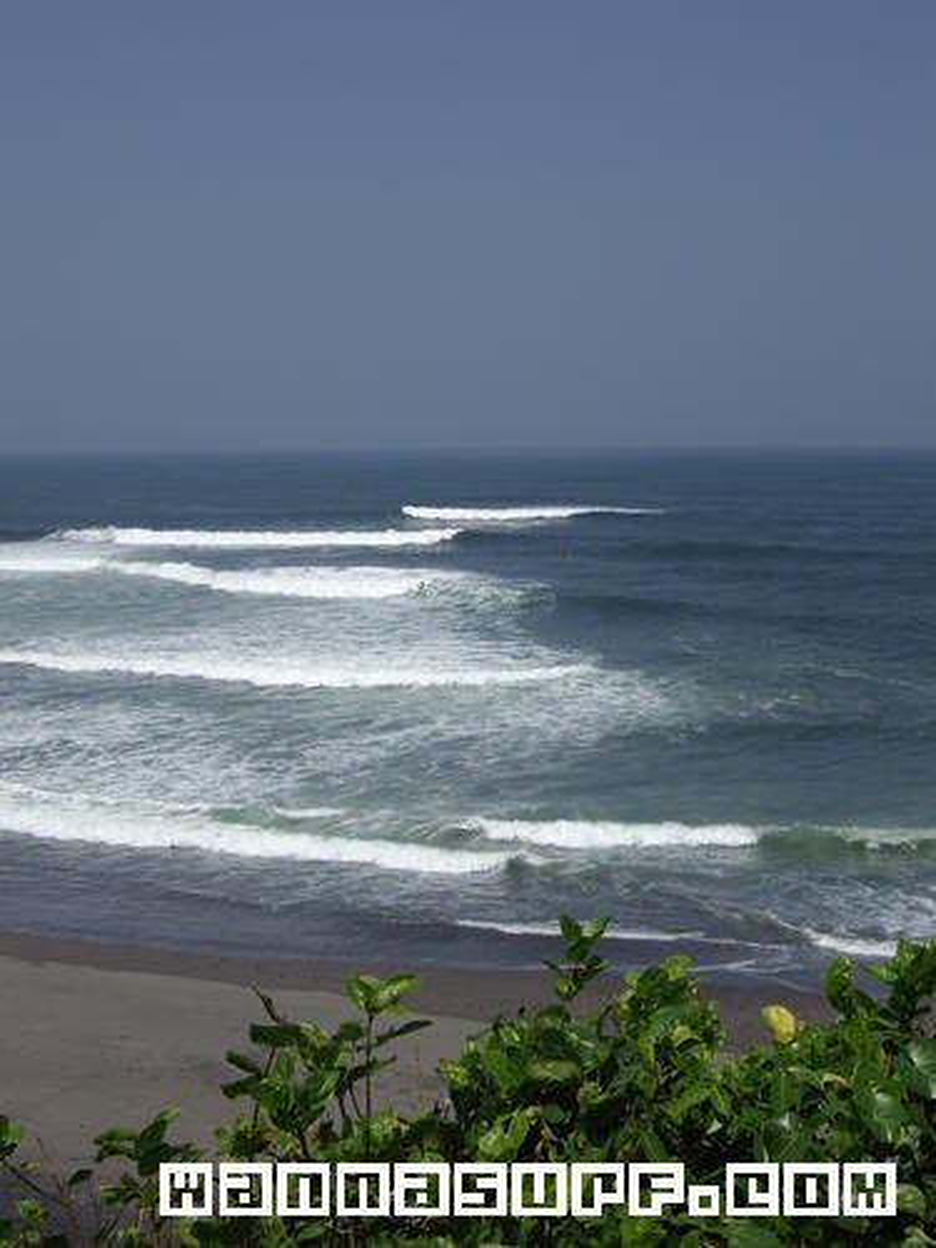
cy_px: 624
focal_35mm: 55
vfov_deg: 34.9
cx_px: 468
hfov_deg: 26.6
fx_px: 1983
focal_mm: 11.5
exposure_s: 1/320
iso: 50
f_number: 6.8
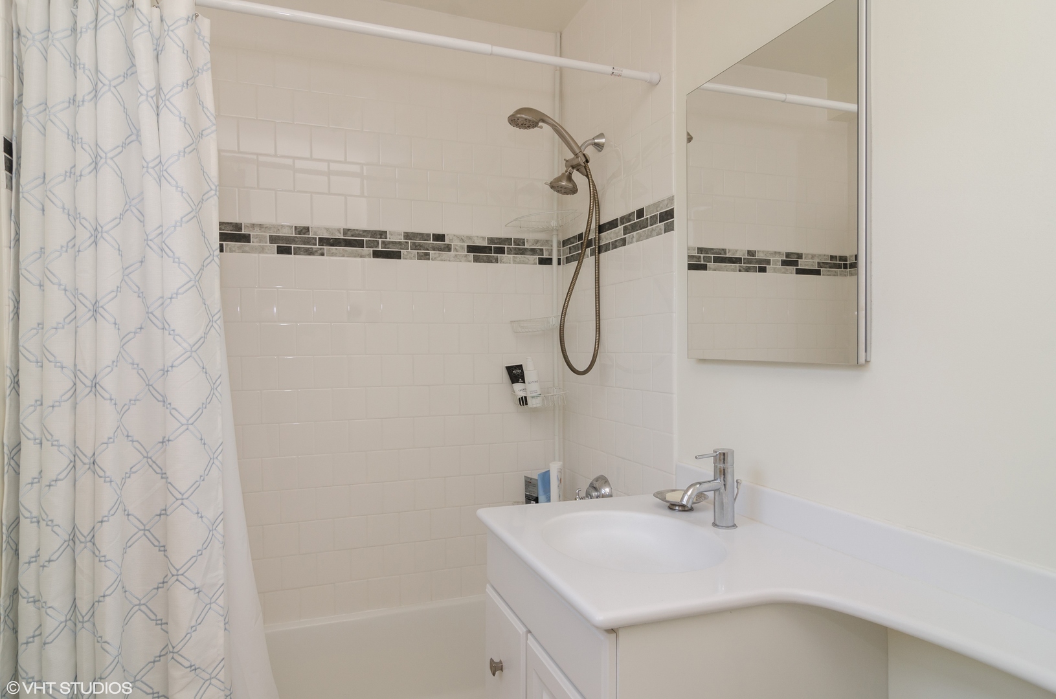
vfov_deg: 59.3
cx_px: 528
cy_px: 350
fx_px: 615
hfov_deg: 81.3
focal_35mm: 21
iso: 200
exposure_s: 1/30
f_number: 8
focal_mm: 14
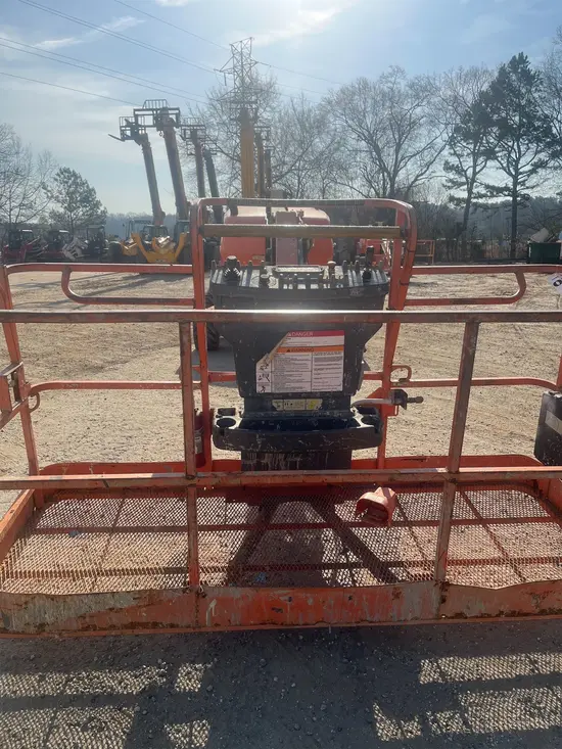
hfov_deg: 53.1
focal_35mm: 26
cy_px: 374
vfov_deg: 67.3
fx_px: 563
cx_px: 281
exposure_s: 1/4310
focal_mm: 5.1
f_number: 1.6
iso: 50
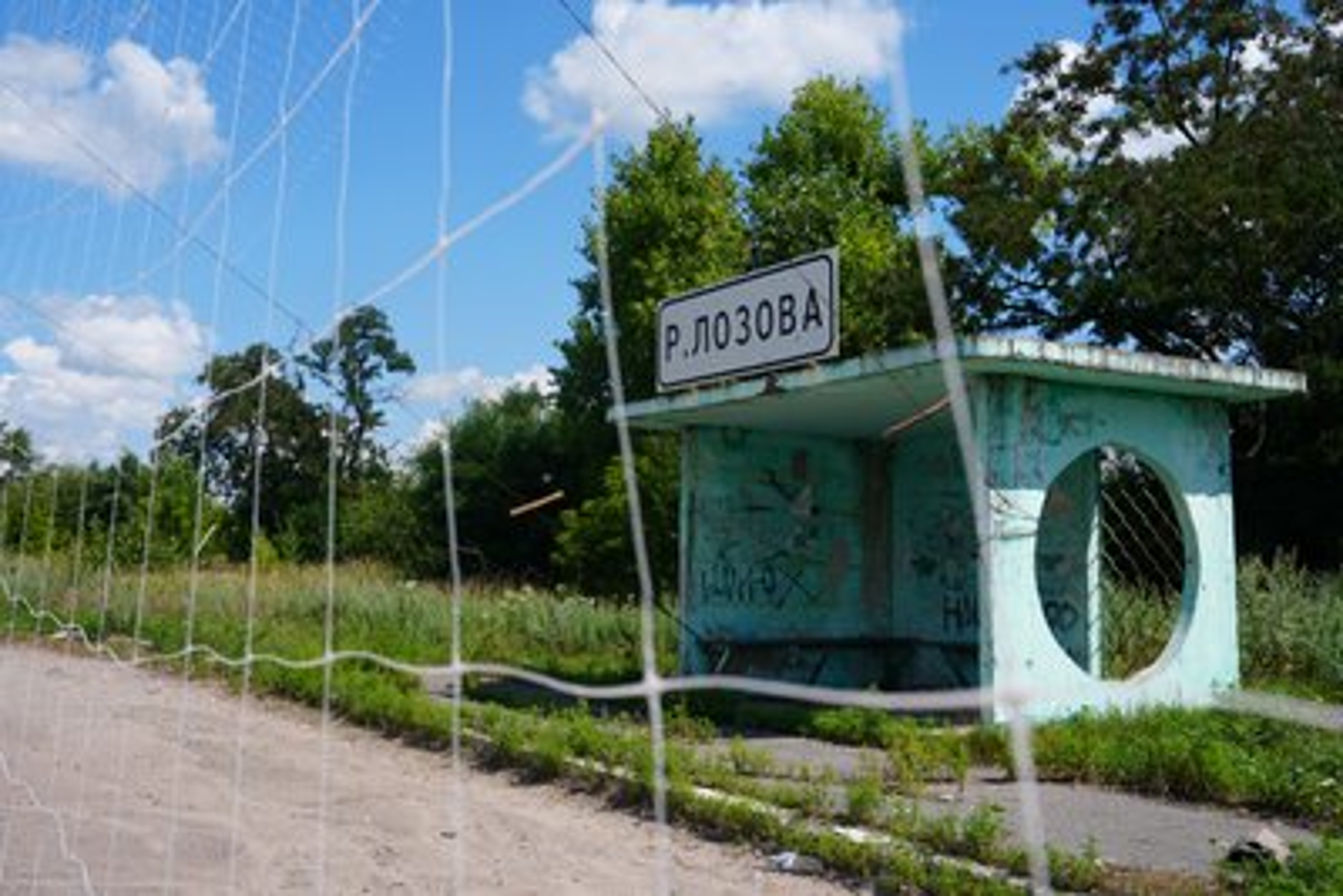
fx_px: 1418
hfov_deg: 50.7
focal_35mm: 38
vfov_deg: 35.1
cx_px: 672
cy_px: 448
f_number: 10
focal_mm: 38
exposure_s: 1/160
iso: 80
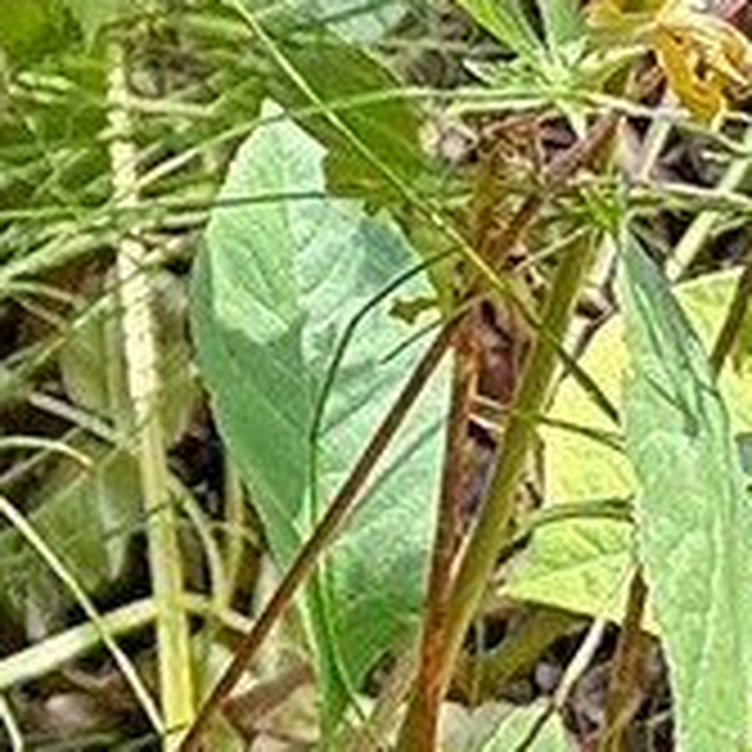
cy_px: -531
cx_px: -1783
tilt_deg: -57.0
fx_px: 4866
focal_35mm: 198
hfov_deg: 7.4
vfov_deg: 8.5
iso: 50
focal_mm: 5.96
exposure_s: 1/209
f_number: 1.6
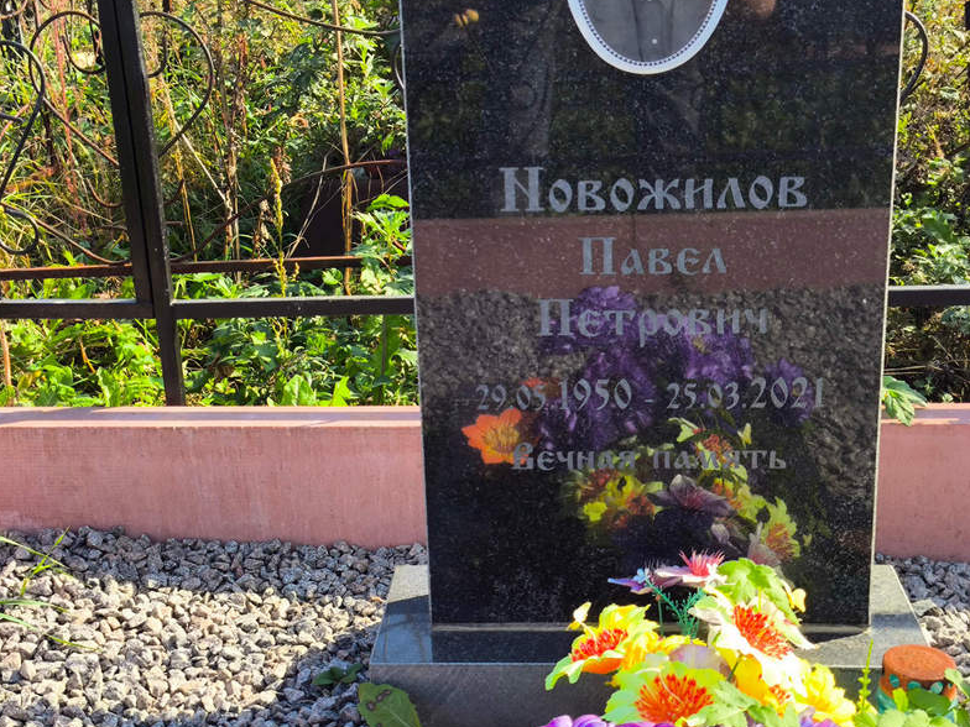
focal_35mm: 51
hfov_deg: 37.5
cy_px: 362
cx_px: 478
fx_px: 1429
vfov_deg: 28.6
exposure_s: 1/470
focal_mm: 4.71
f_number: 1.7
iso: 50
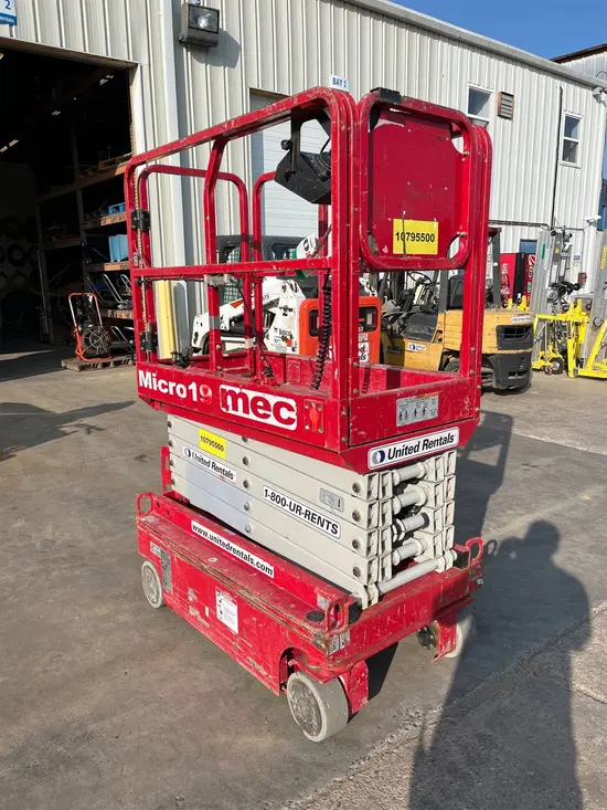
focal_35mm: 26
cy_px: 405
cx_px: 304
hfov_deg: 53.1
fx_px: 608
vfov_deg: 67.3
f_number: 1.6
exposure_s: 1/4016
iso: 50
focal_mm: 5.1
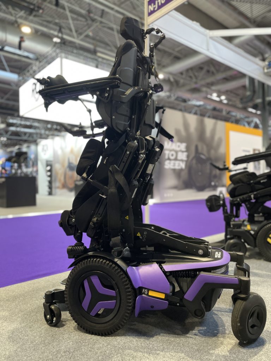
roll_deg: +0.7
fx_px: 271
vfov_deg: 67.3
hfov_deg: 53.1
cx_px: 136
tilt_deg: +0.4
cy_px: 180
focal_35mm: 26
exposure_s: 1/48
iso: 200
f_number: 1.6
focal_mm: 4.2
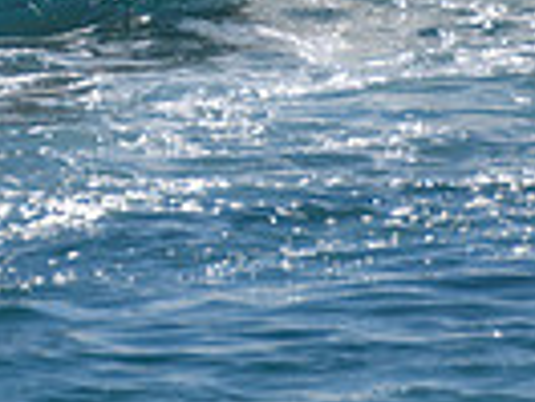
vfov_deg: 0.6
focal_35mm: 2593
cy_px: -380
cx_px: -164
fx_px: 40076
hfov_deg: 0.8
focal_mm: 500
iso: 100
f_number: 5.6
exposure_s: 1/2000
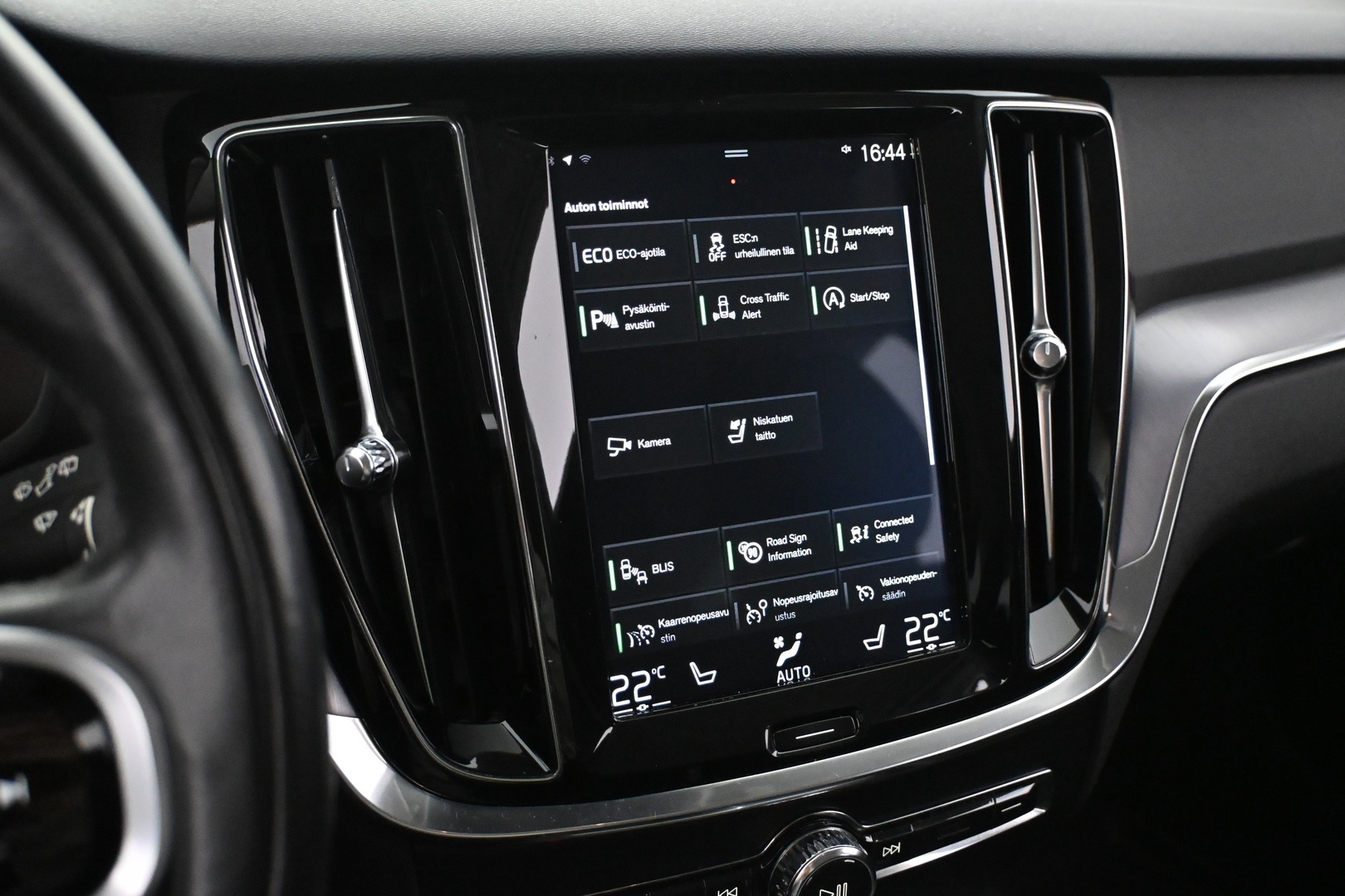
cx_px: 672
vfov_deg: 36.2
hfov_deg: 52.2
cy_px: 448
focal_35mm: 37
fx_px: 1373
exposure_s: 1/60
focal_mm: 24.5
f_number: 4.2
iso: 7200
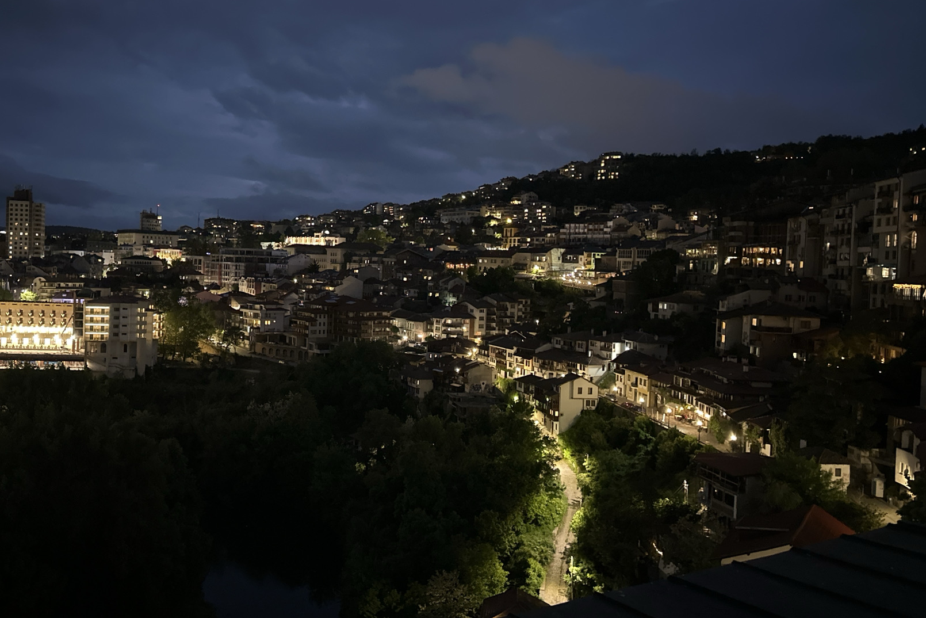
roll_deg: -2.4
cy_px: 283
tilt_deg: -1.9
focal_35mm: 31
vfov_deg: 42.3
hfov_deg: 59.6
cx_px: 355
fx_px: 797
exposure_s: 1/17
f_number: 1.78
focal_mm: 6.86
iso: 4000
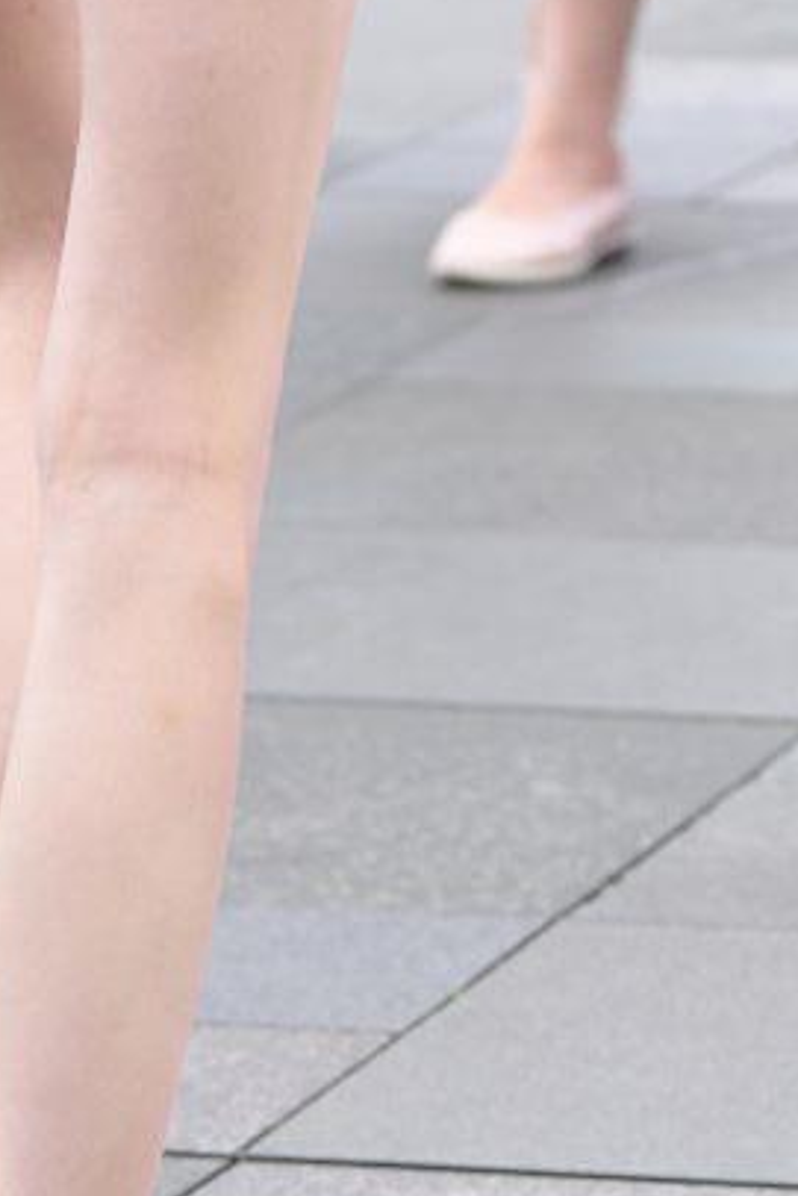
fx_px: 11826
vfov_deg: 5.8
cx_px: 259
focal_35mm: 356
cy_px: -186
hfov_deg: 3.9
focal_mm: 70
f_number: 3.5
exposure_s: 1/500
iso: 800
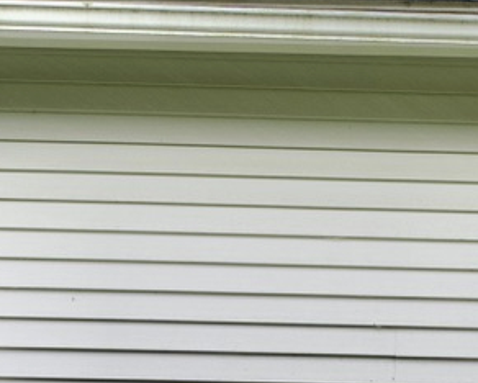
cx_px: 434
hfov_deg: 7.4
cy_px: 561
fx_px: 3667
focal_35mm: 259
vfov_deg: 5.9
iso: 100
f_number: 14
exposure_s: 1/25
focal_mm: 35
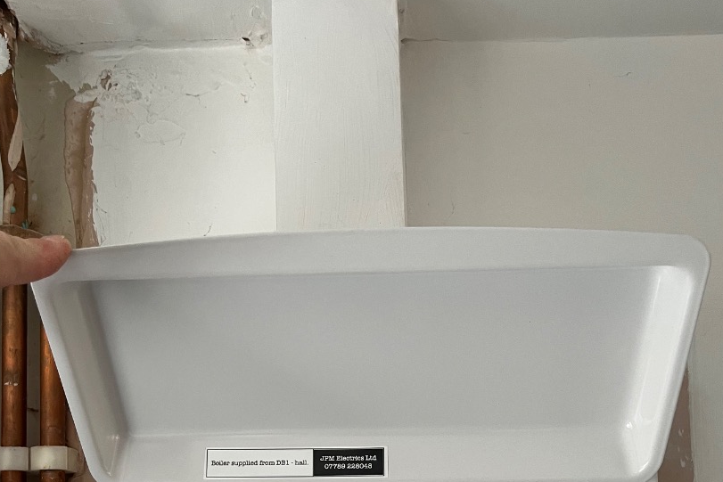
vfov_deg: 30.2
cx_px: 374
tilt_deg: +1.5
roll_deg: +1.2
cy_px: 521
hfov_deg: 48.4
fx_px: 803
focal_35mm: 40
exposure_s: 1/60
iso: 160
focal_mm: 5.1
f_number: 1.6
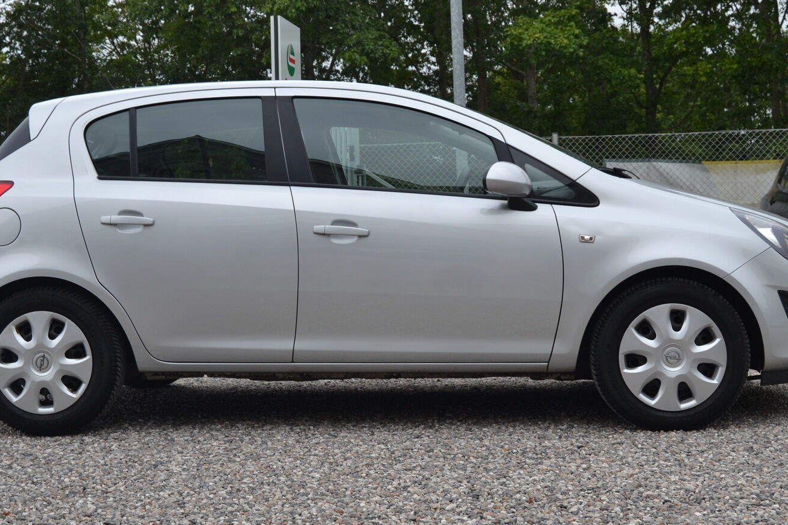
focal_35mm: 51
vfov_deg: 26.6
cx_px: 390
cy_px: 263
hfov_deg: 39.1
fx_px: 1110
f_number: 5.6
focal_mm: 23
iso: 125
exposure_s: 1/125
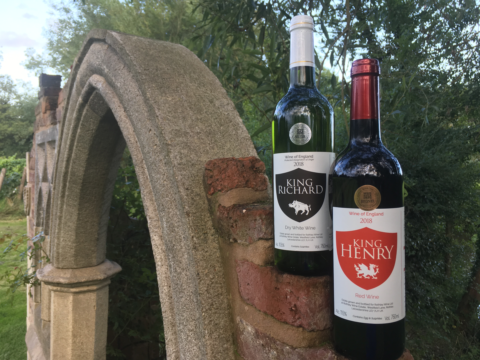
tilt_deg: -2.4
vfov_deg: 48.2
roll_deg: +1.5
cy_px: 180
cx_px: 240
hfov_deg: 61.7
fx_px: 402
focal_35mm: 29
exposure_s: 1/50
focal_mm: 4.15
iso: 32
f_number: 2.2
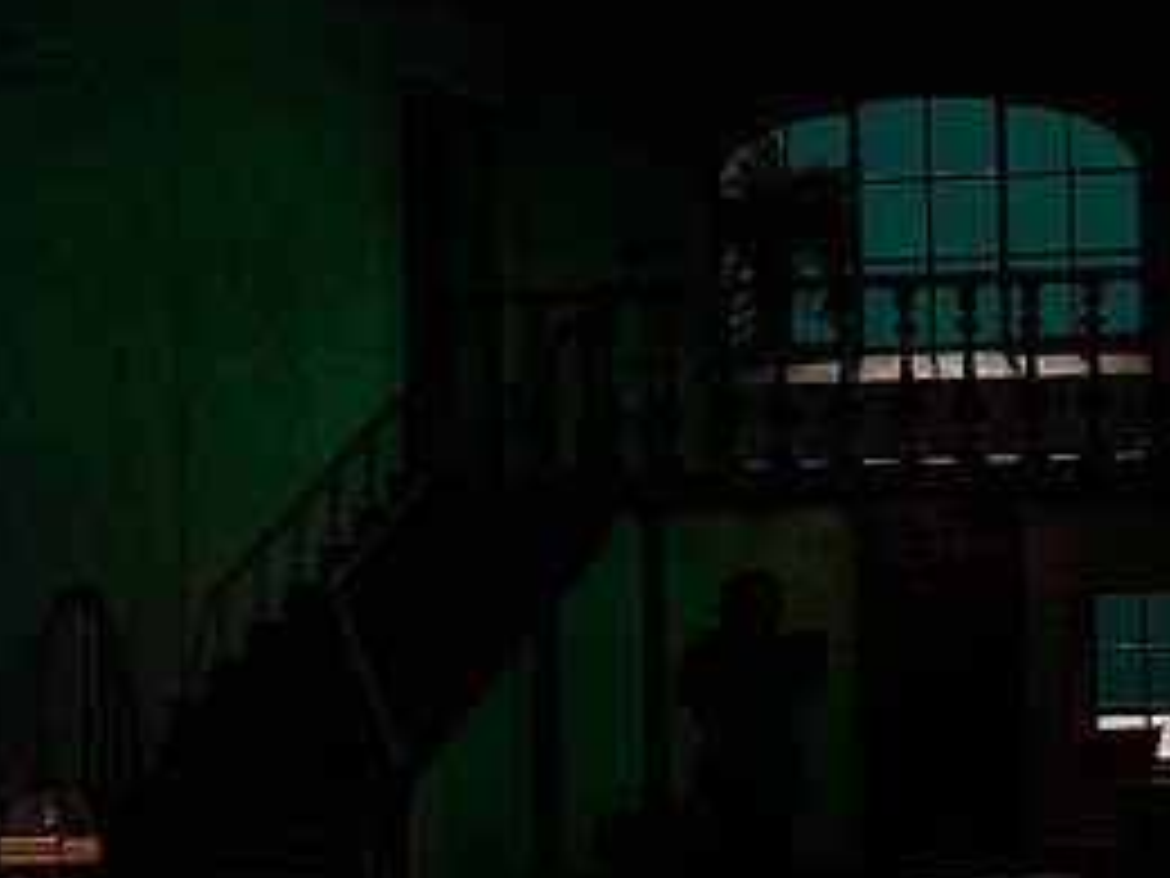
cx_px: 261
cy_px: 245
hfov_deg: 13.1
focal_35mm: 150
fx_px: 5070
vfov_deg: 9.9
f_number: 9
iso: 3200
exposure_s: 1/250
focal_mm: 70
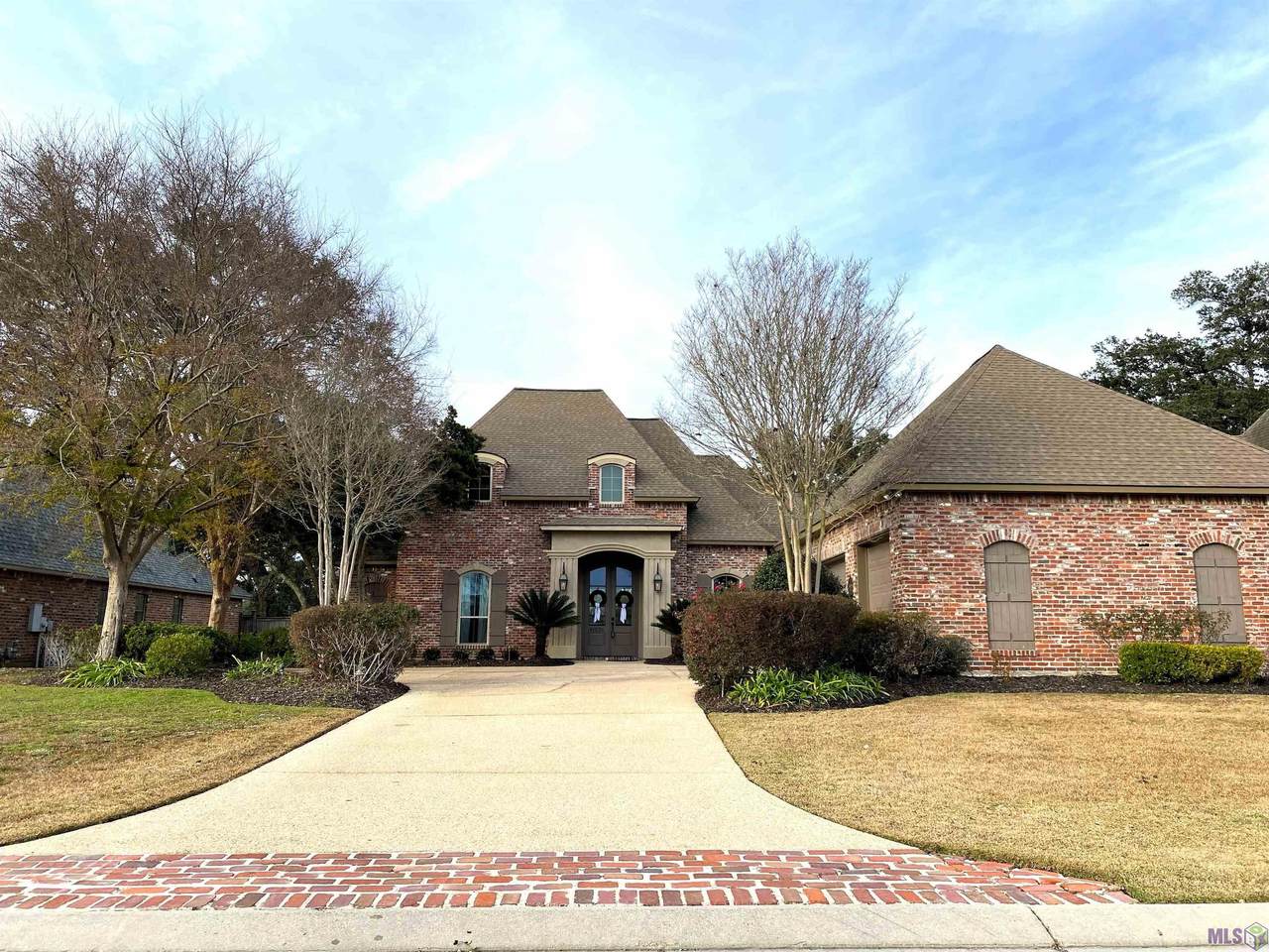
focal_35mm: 26
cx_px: 634
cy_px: 476
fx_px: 953
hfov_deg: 67.3
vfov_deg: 53.1
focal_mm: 4.25
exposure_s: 1/1170
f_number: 1.8
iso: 32
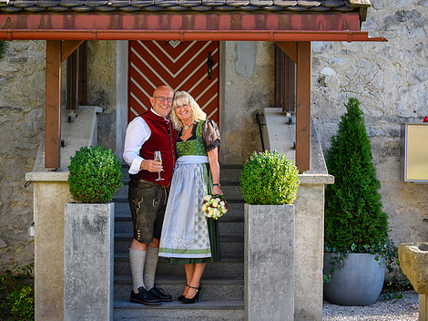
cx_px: 181
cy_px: 155
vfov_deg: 16.6
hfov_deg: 22.0
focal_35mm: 89
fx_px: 1100
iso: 200
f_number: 4
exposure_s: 1/250
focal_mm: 75
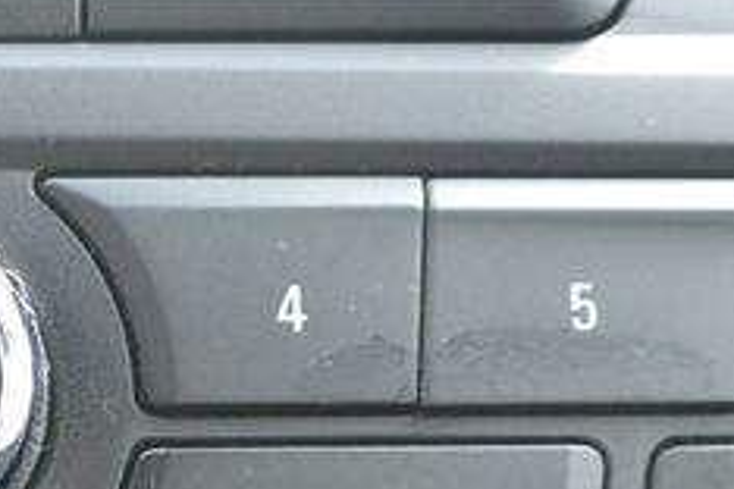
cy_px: 707
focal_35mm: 118
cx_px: -119
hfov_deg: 16.7
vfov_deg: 11.2
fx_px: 2406
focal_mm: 10
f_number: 3.5
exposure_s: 1/125
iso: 360
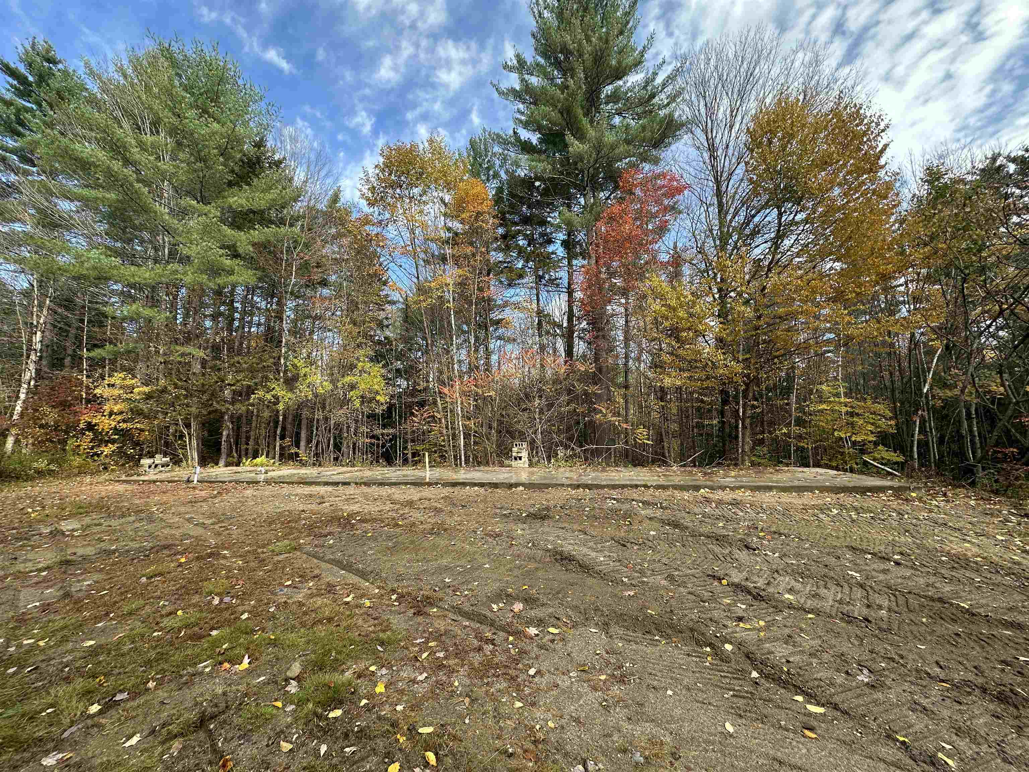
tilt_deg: +7.6
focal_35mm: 14
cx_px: 514
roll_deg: +0.8
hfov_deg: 102.1
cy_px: 386
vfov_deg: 85.7
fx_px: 416
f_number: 2.2
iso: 40
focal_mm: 2.22
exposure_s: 1/336
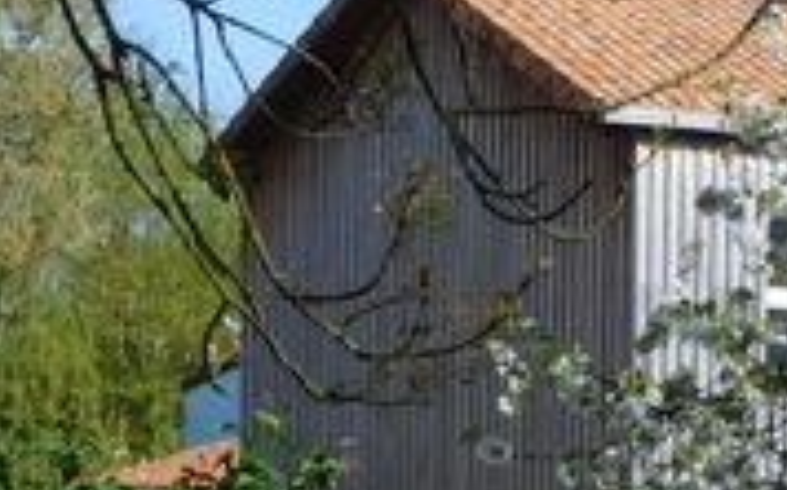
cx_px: 1035
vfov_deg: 9.1
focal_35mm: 143
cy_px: 464
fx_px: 3065
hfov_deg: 14.0
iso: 125
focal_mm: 7.1
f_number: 3.9
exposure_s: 1/800
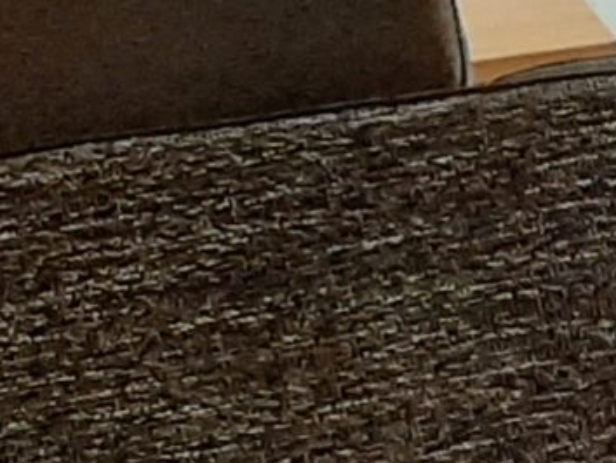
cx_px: 1796
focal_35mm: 188
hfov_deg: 8.8
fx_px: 3348
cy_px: 849
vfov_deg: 7.7
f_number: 1.7
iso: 160
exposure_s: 1/40
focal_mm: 3.93
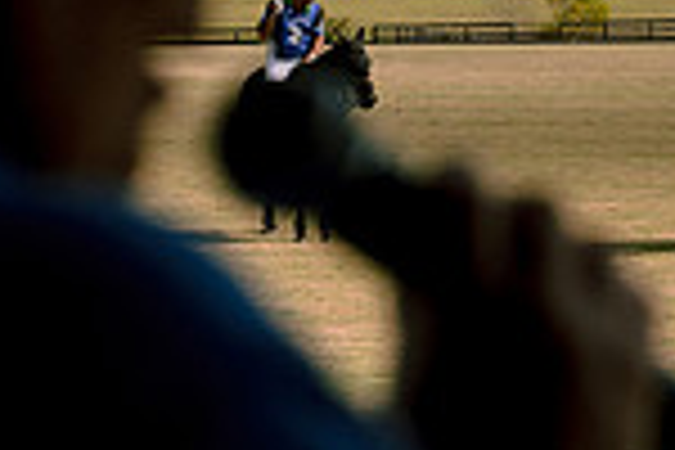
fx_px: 3618
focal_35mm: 193
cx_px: 742
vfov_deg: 7.1
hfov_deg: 10.5
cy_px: 160
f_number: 4
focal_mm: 50
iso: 200
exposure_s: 1/8000
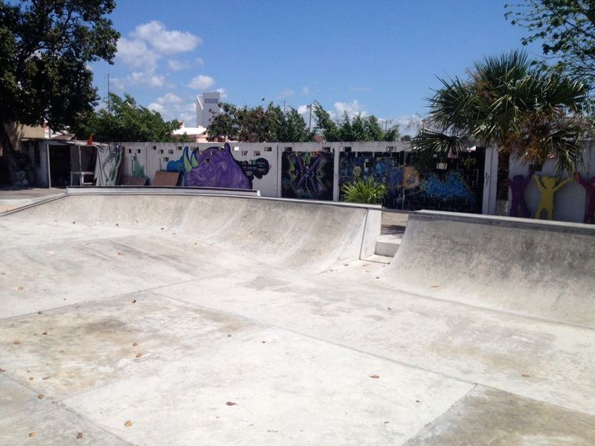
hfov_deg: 52.6
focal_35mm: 35
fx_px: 602
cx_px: 298
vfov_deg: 40.7
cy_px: 223
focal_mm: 4.28
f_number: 2.4
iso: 50
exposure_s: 1/3247
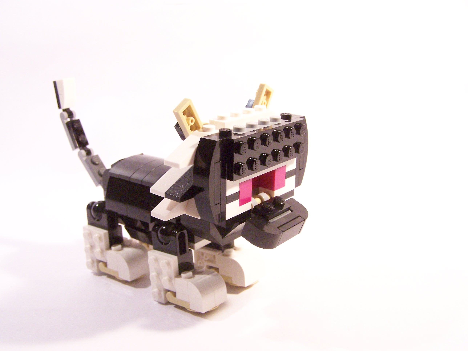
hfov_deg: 49.0
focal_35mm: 38
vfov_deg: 37.7
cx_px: 234
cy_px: 176
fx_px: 514
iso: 400
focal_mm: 6.3
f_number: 3.6
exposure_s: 1/30
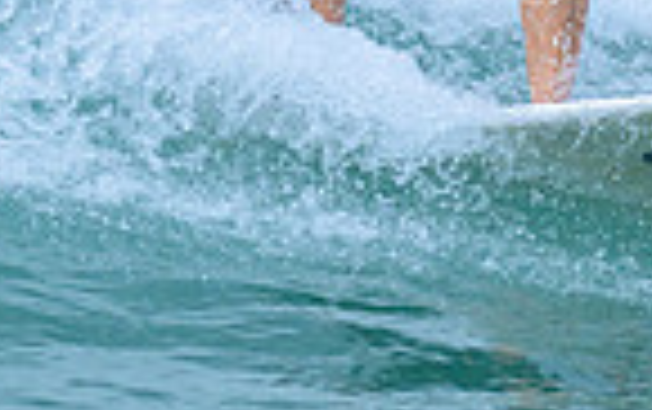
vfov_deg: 0.5
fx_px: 45489
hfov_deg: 0.8
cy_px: -129
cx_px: 357
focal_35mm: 2557
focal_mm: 560
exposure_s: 1/2000
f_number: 8
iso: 1000
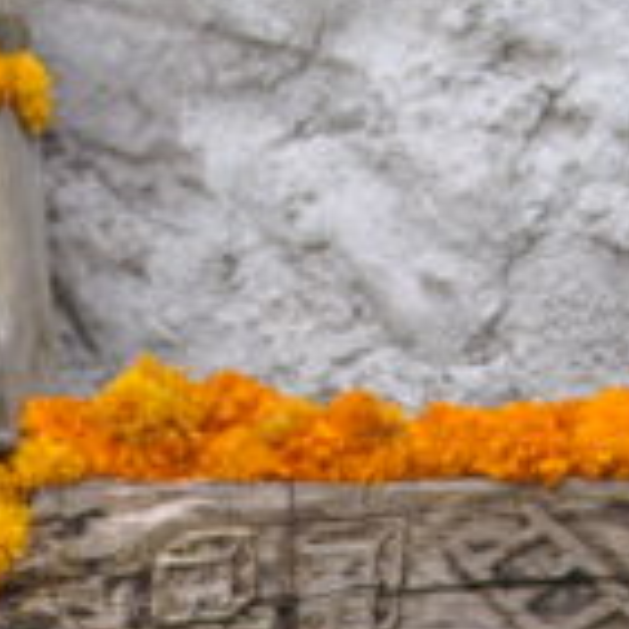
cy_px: 1122
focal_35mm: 433
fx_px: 8902
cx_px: -243
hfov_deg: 4.0
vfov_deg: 4.0
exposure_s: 1/90
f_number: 6.7
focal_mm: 60
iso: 100
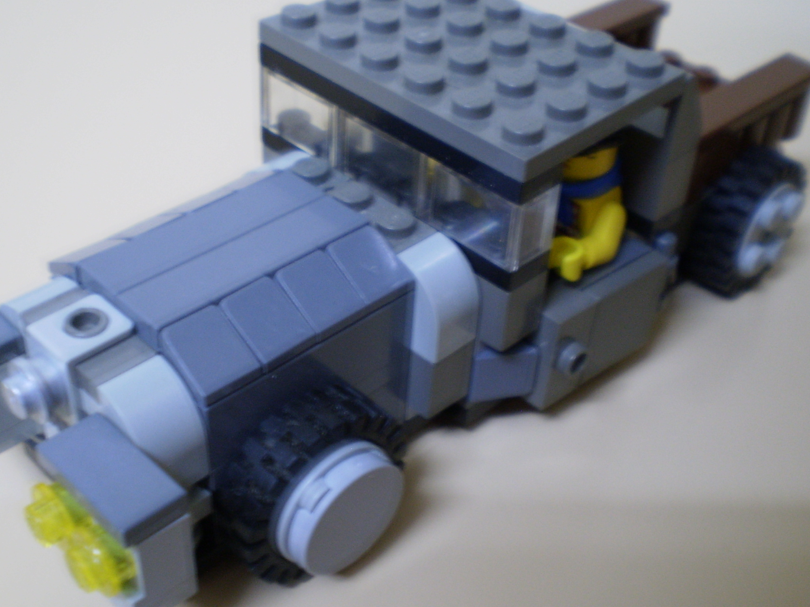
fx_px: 1077
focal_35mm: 46
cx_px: 378
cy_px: 305
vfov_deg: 31.5
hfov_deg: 41.2
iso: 125
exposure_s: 1/3
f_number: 3.1
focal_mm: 6.3
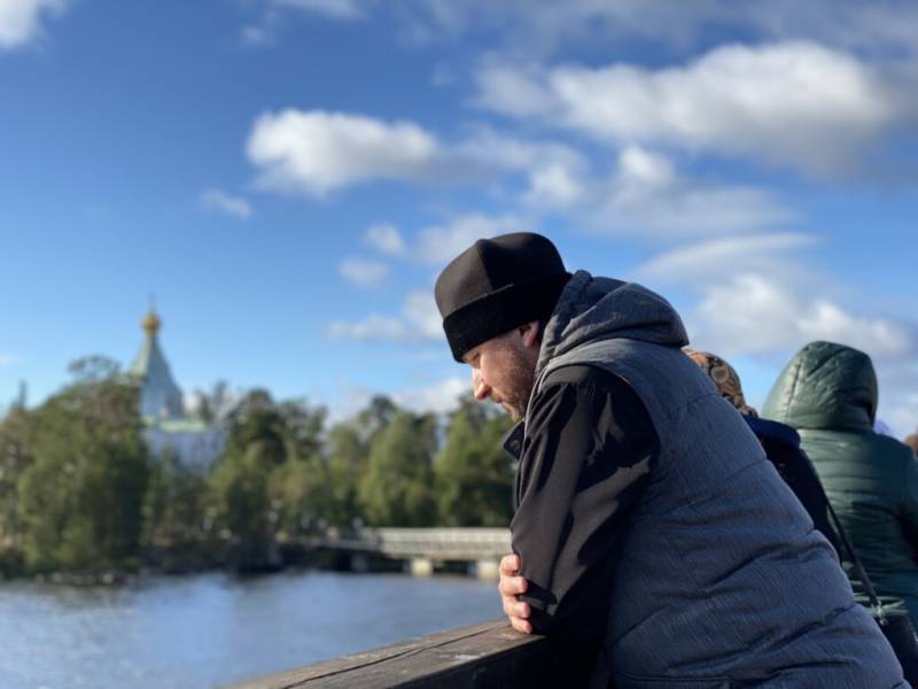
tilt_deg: +8.1
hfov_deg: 36.8
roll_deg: +0.6
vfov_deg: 28.0
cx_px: 459
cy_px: 344
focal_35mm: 52
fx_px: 1379
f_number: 2
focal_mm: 6
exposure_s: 1/1453
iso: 20
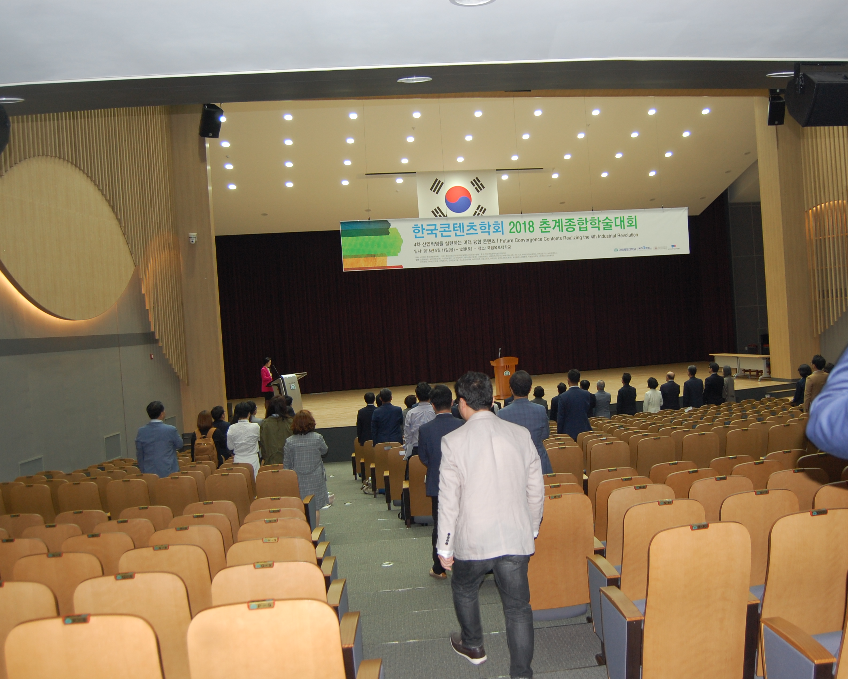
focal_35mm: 34
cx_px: 487
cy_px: 339
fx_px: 853
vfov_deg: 43.4
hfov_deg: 52.6
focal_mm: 20
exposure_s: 1/60
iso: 400
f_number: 3.8
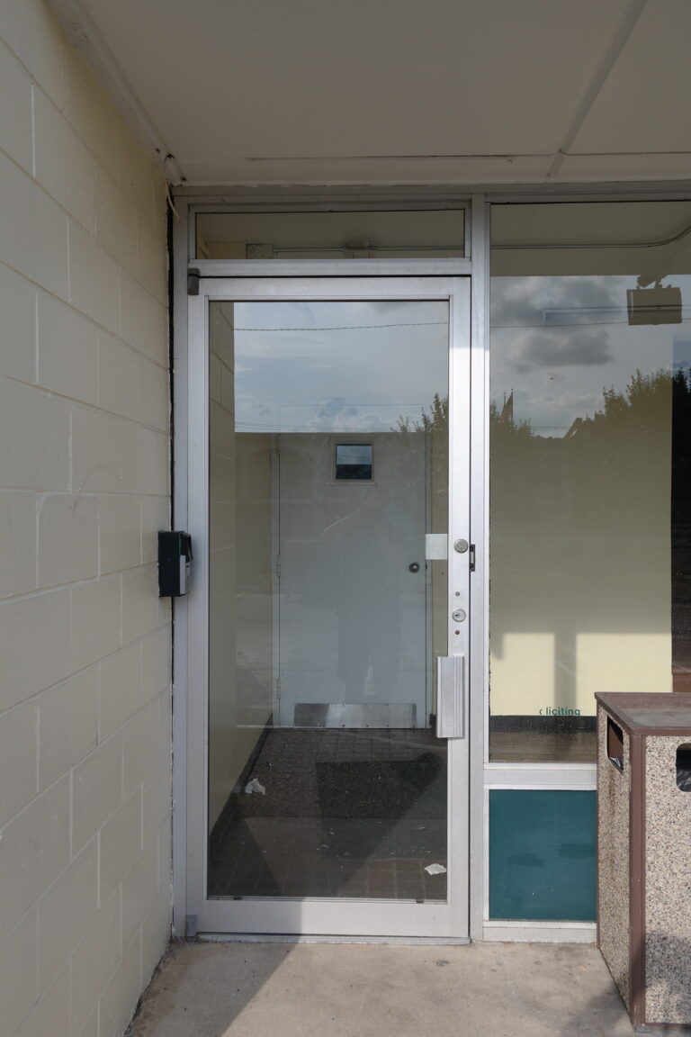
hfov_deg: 40.0
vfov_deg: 57.2
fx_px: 950
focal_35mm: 33
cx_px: 346
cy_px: 518
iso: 100
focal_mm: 22
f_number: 5.6
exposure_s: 1/250
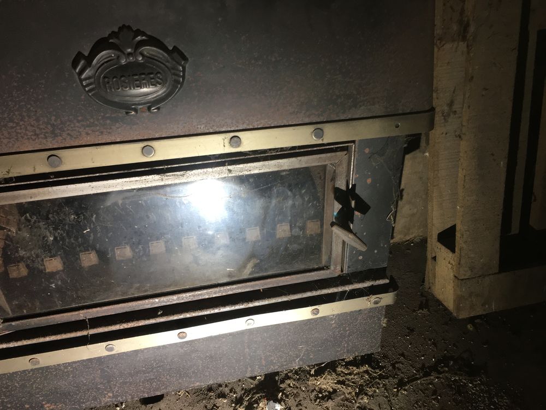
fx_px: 457
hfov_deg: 61.7
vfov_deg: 48.2
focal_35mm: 29
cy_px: 205
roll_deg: +3.0
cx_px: 273
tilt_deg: -34.9
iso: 125
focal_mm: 4.15
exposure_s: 1/33
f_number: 2.2
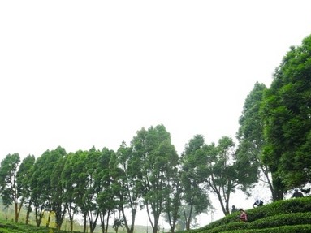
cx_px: 120
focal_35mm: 47
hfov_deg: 40.2
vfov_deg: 30.5
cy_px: 166
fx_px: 422
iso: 200
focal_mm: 15
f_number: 3.9
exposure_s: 1/60
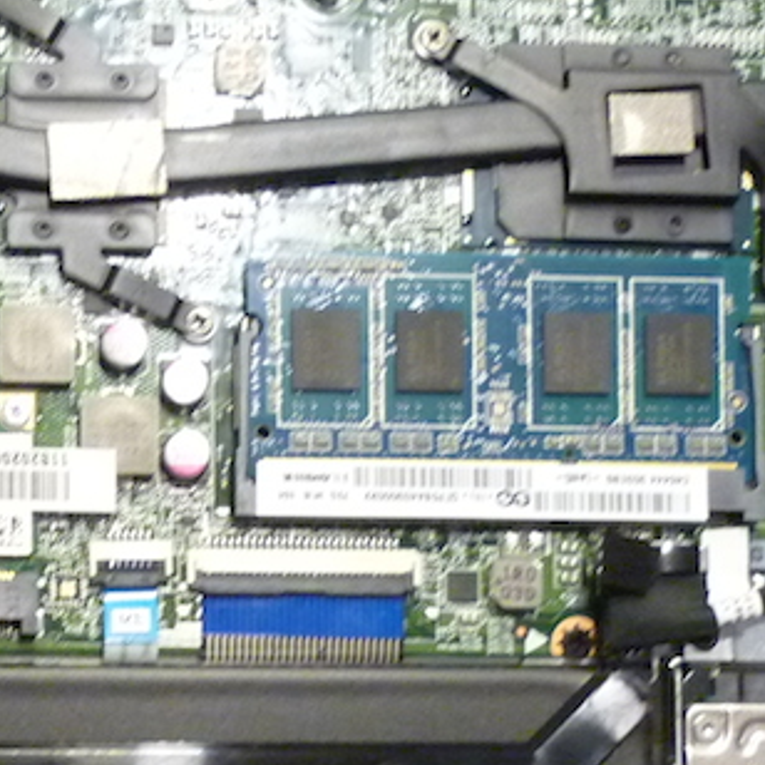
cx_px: 43
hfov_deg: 16.9
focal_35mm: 101
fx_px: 2525
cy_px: 690
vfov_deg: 17.0
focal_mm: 5.5
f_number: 2.8
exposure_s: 1/15
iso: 400
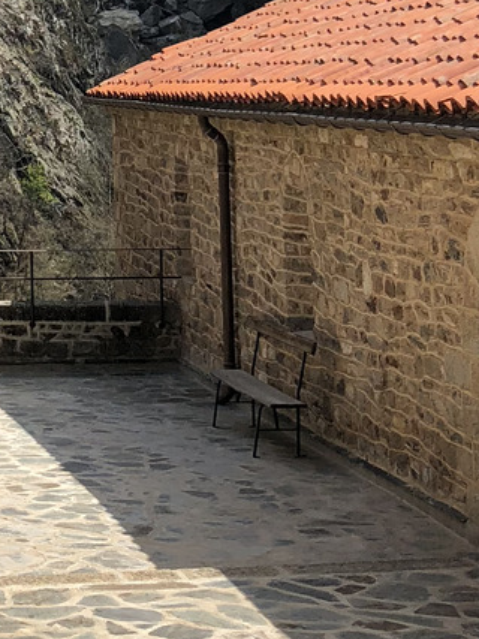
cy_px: -94
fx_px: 1938
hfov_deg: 13.6
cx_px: -130
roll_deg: +1.6
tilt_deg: +4.1
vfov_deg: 17.9
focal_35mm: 105
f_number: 1.8
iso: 20
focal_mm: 4
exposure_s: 1/1845
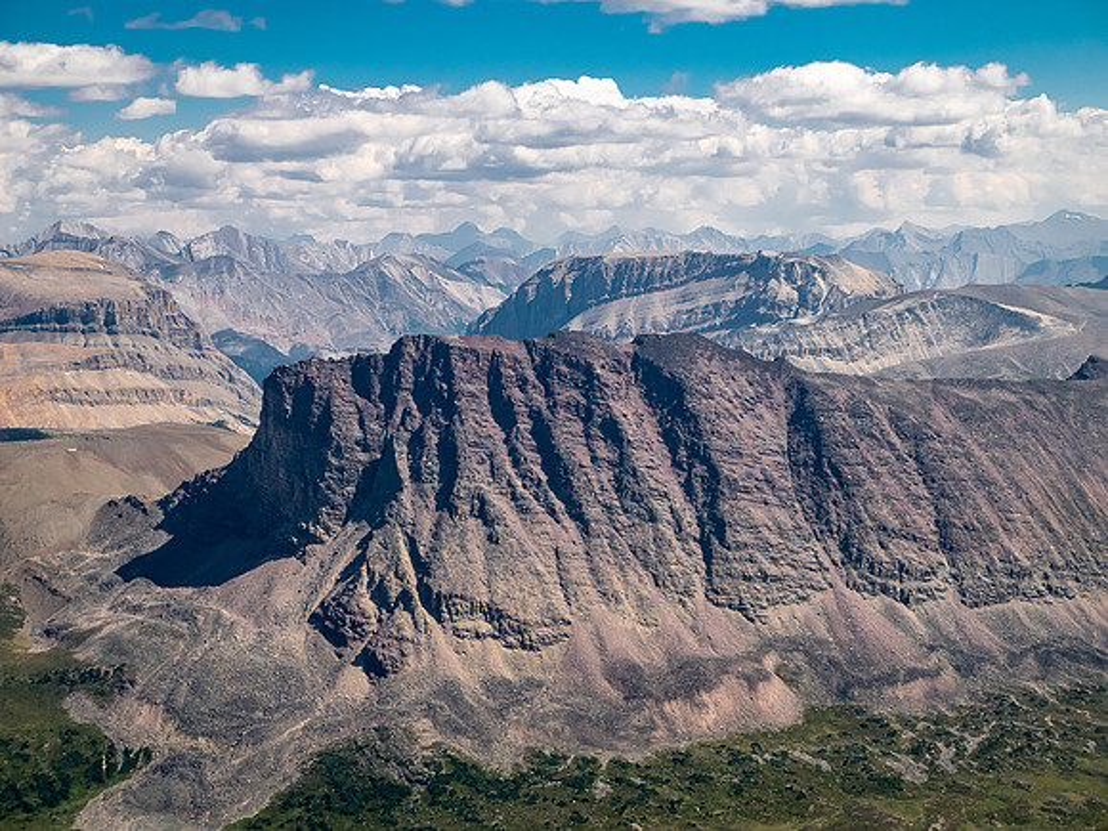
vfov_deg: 22.9
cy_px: 416
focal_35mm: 64
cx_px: 554
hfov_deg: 30.3
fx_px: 2049
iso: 200
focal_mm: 32
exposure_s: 1/200
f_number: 8
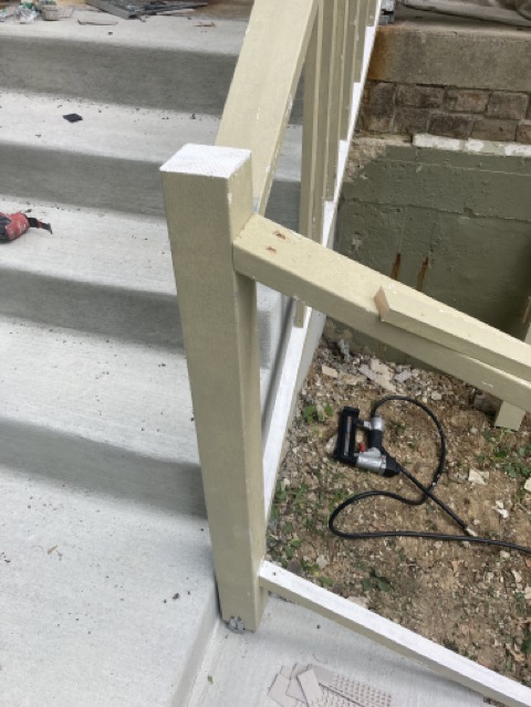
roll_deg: -3.3
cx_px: 266
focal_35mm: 28
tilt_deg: -38.7
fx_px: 573
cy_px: 354
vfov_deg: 63.4
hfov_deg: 49.7
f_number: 1.8
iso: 20
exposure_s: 1/322
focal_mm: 3.99
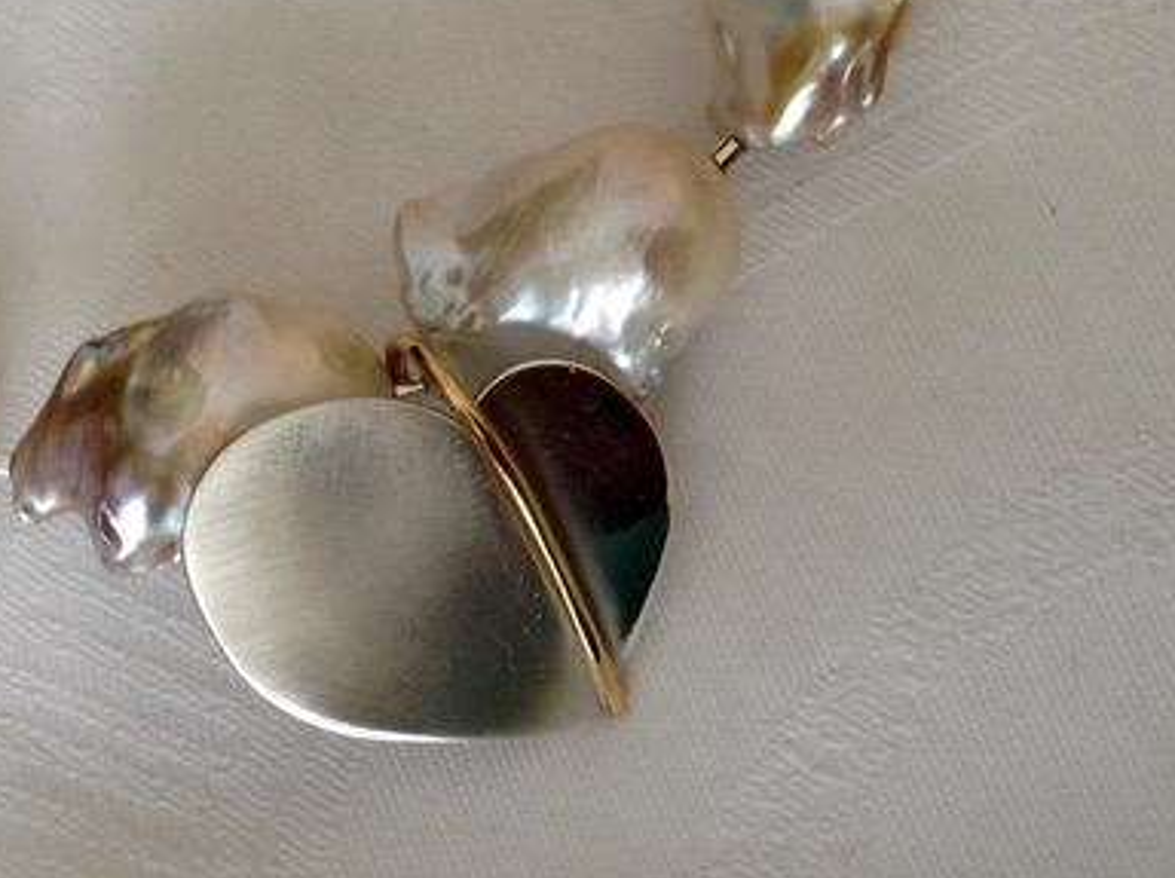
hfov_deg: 34.6
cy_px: 248
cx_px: 373
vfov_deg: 26.3
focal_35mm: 55
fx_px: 1865
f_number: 2.4
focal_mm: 3.3
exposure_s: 1/24
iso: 64
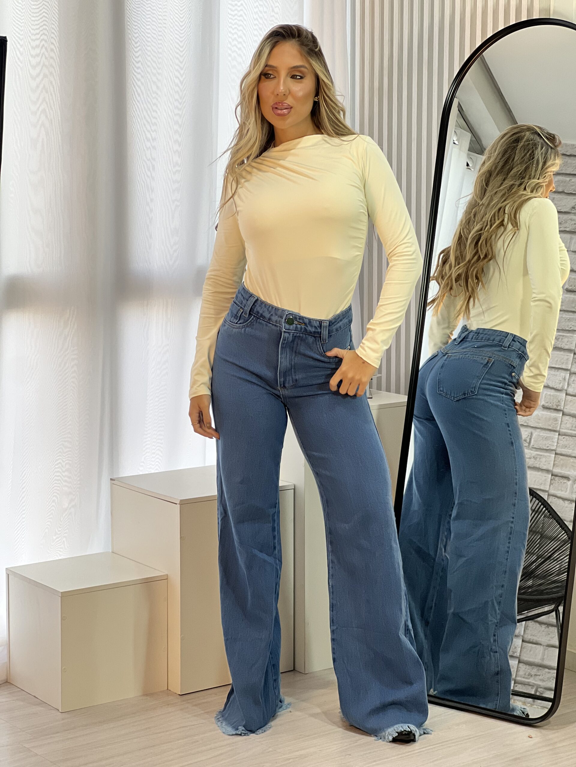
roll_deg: -0.1
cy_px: 384
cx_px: 288
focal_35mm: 77
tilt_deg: -6.5
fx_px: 1708
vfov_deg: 25.3
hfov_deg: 19.1
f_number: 2.8
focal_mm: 9
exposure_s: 1/120
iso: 100
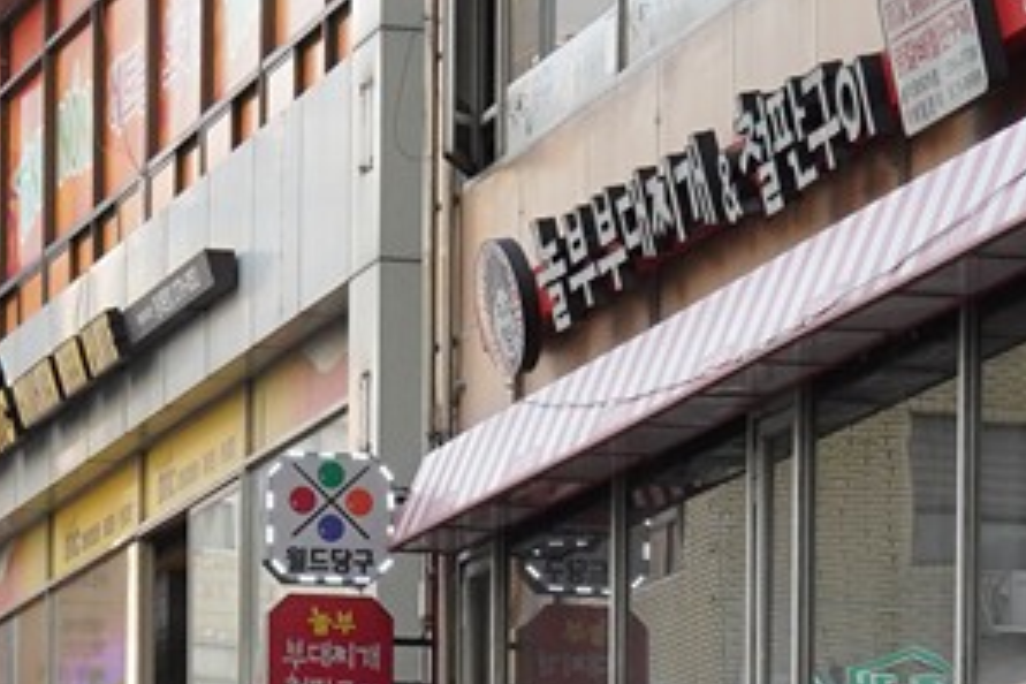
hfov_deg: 8.7
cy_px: 1409
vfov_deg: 5.7
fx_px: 6725
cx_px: 594
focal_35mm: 236
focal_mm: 35
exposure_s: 1/80
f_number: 9
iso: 800
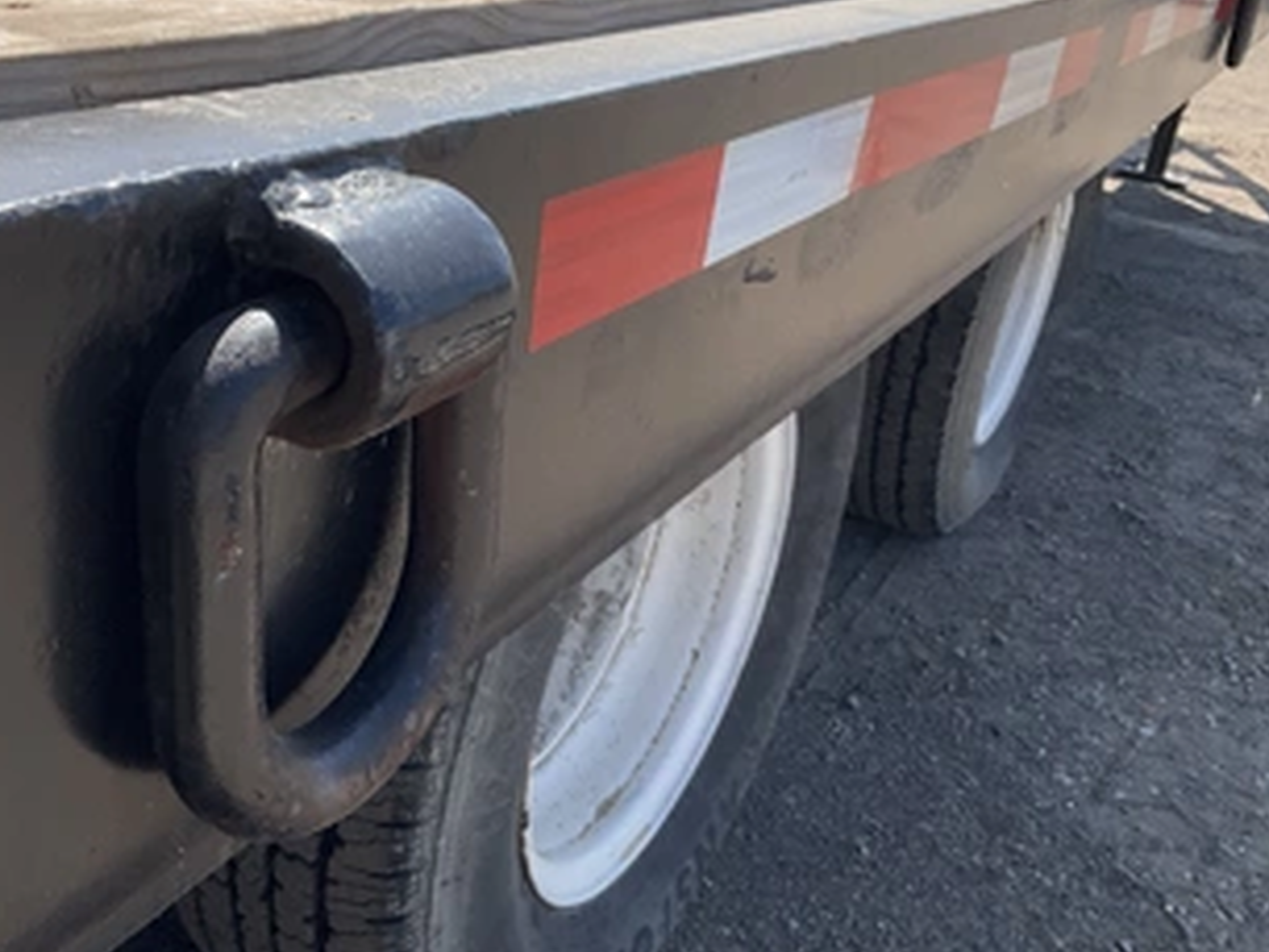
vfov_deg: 37.5
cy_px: 362
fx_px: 1394
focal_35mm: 38
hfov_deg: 48.3
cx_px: 441
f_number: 1.8
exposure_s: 1/1221
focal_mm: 3
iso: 25
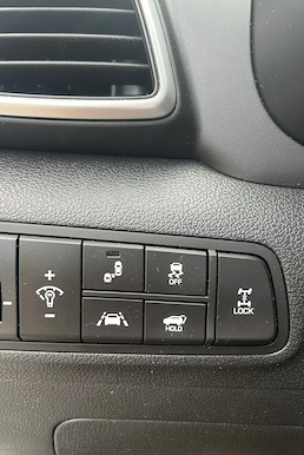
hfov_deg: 46.3
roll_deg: -0.5
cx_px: 130
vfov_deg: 65.4
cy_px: 220
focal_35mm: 28
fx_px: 354
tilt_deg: -19.1
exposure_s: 1/121
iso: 100
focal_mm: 5.7
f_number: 1.5
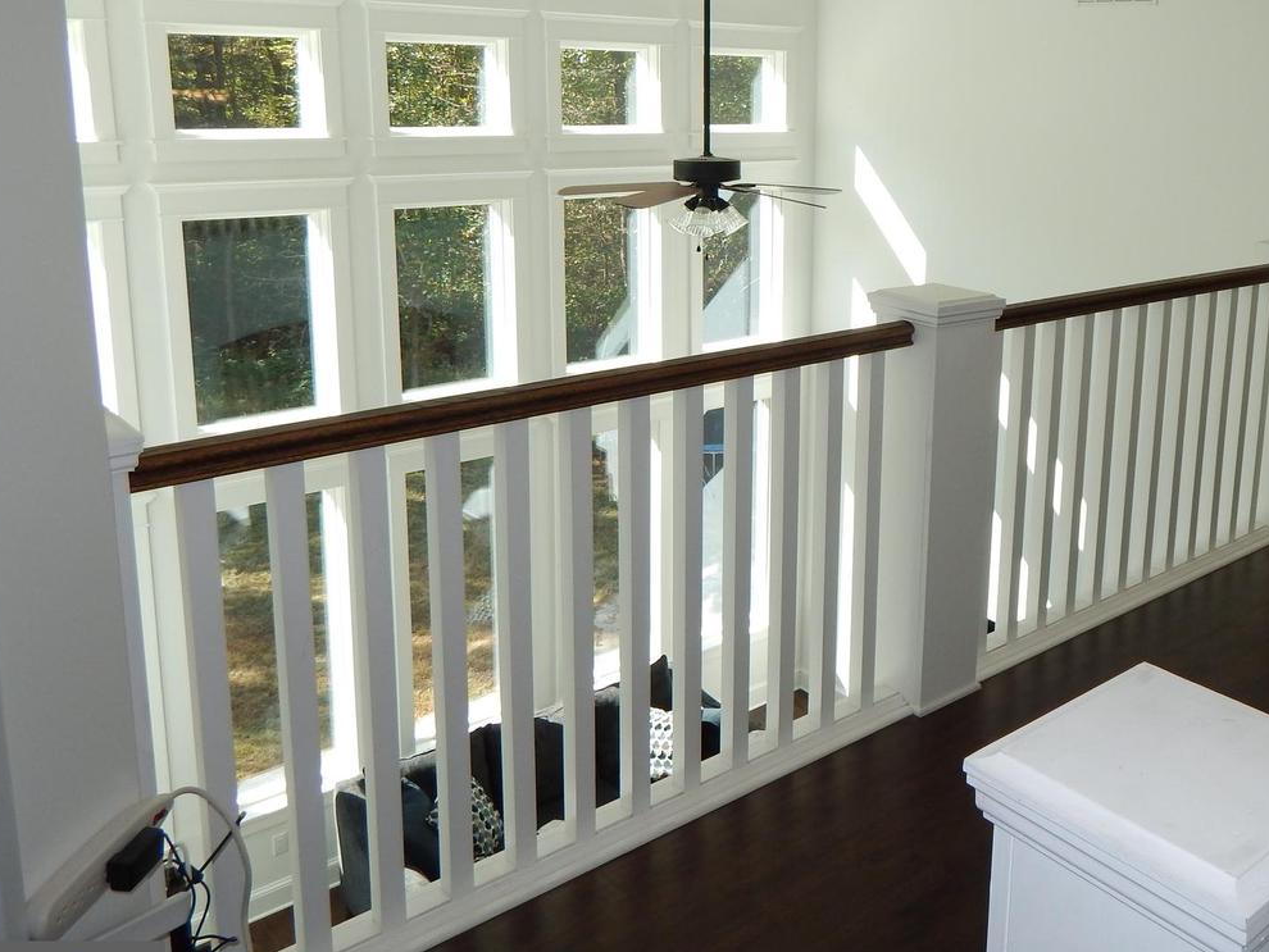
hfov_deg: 55.4
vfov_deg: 43.6
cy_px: 323
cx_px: 863
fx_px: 1173
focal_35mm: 32
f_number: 3
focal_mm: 4
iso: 125
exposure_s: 1/200
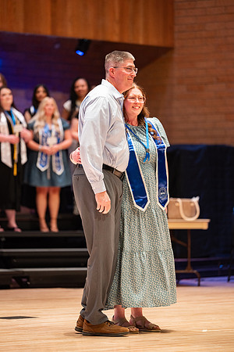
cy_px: 176
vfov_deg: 12.5
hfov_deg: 8.3
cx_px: 117
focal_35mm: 165
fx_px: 1609
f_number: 2.8
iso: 1000
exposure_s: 1/200
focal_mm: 165
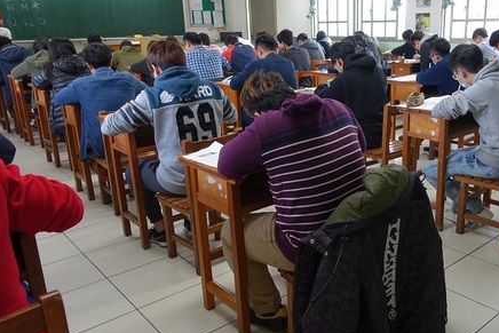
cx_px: 323
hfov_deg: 56.3
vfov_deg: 40.0
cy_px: 164
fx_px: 458
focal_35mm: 33
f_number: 2.2
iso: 125
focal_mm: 8.8
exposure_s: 1/30
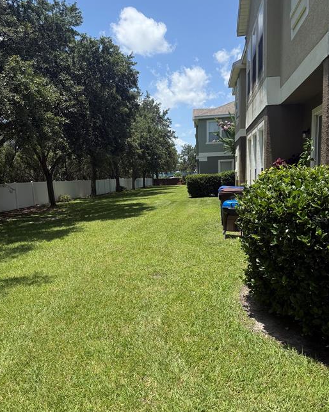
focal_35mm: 28
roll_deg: +1.8
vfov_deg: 62.2
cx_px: 157
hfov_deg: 51.5
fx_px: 341
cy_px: 219
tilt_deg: -6.7
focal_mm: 6.76
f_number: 1.78
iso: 80
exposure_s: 1/3145
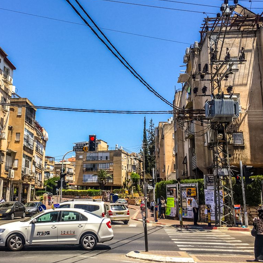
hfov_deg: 41.3
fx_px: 344
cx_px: 87
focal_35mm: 40
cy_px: 118
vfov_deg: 41.8
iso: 25
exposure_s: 1/1300
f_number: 2.2
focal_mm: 4.15
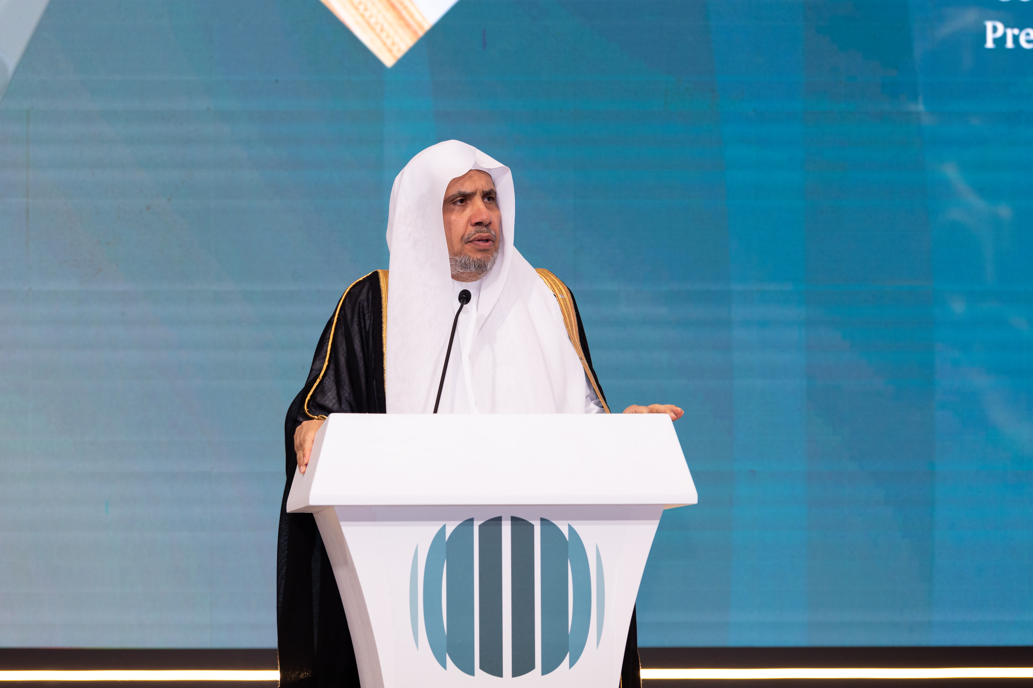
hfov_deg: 19.5
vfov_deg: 13.0
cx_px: 516
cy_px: 344
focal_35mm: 105
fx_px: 3013
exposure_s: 1/250
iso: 1000
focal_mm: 105
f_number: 4
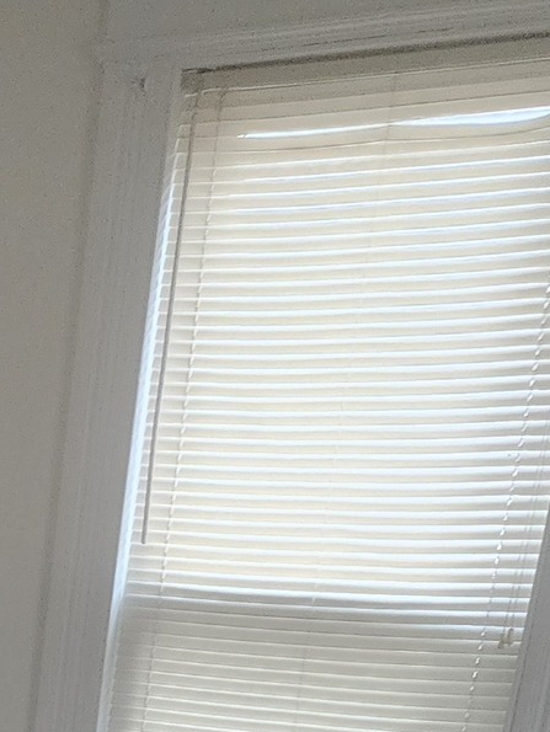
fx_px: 1883
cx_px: -297
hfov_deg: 15.3
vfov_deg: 17.9
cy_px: 1297
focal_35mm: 89
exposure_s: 1/60
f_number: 1.8
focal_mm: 6.4
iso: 800
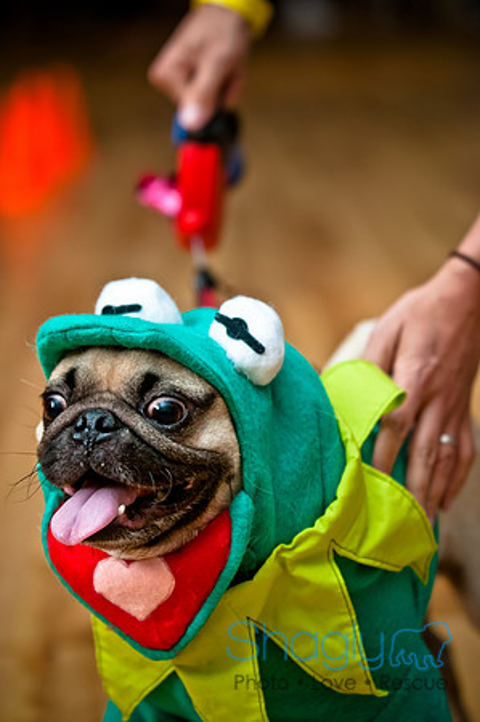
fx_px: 2405
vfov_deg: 17.1
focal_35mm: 120
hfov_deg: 11.4
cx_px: 240
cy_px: 361
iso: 200
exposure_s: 1/200
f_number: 2.8
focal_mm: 80
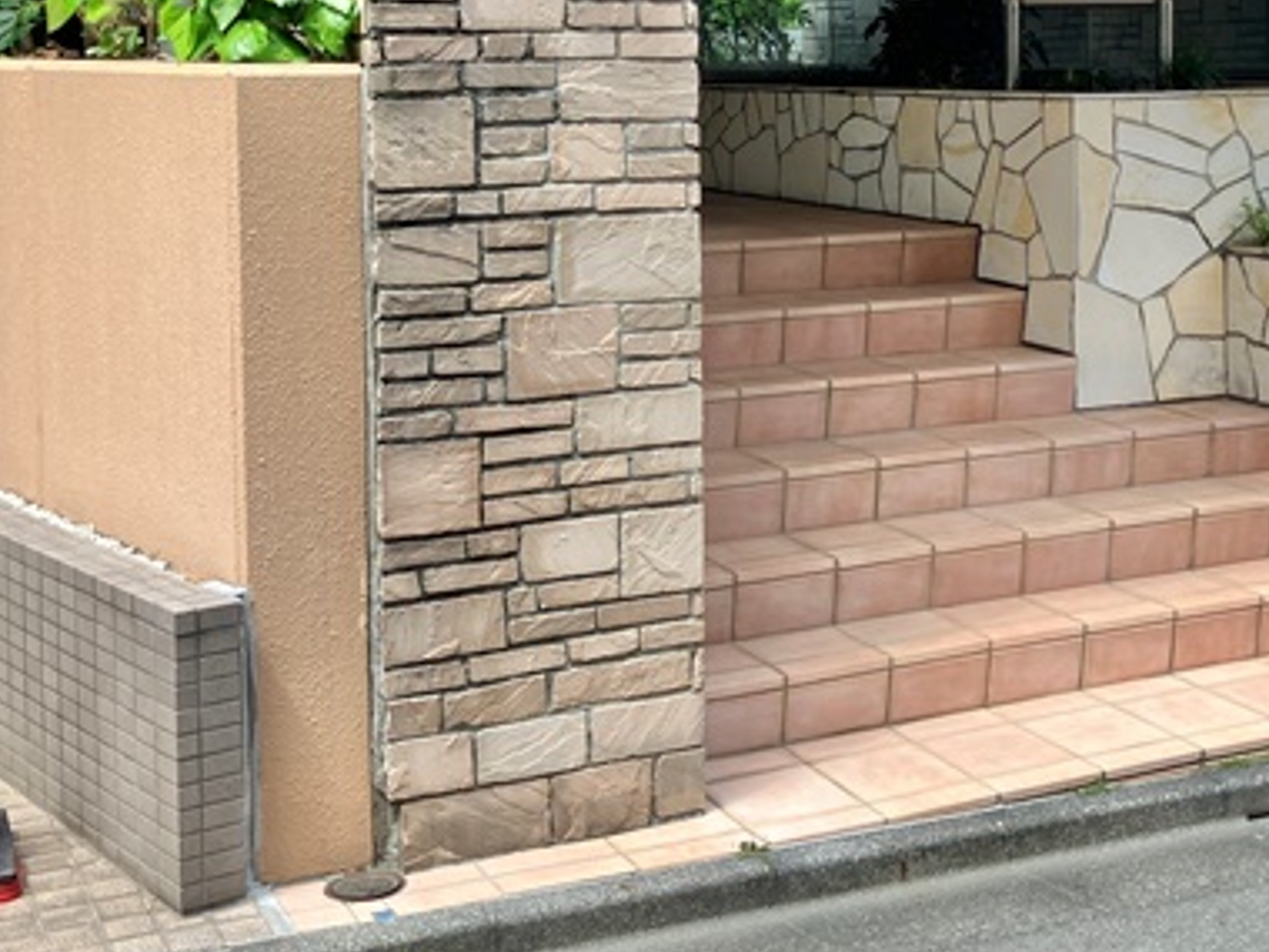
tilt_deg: -3.0
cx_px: 895
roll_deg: +0.5
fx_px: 2053
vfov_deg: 25.7
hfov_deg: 33.9
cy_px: 204
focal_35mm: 56
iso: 32
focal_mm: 3.99
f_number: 1.8
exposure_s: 1/408
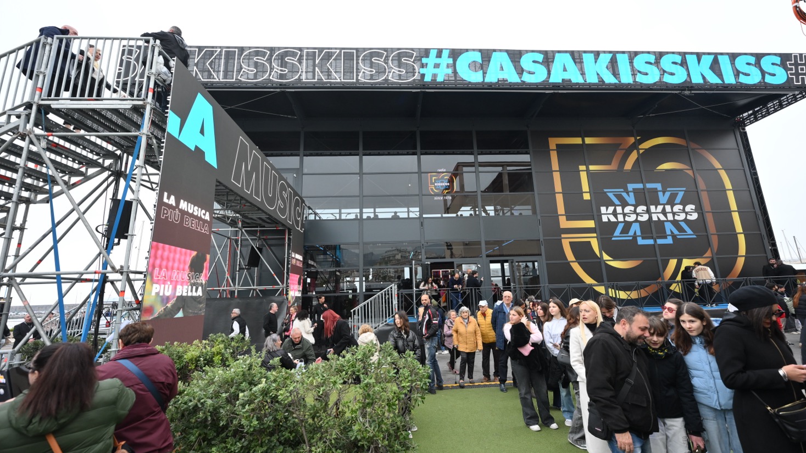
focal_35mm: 15
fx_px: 321
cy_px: 231
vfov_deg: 70.5
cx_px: 412
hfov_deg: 103.0
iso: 400
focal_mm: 14
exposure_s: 1/320
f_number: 3.2
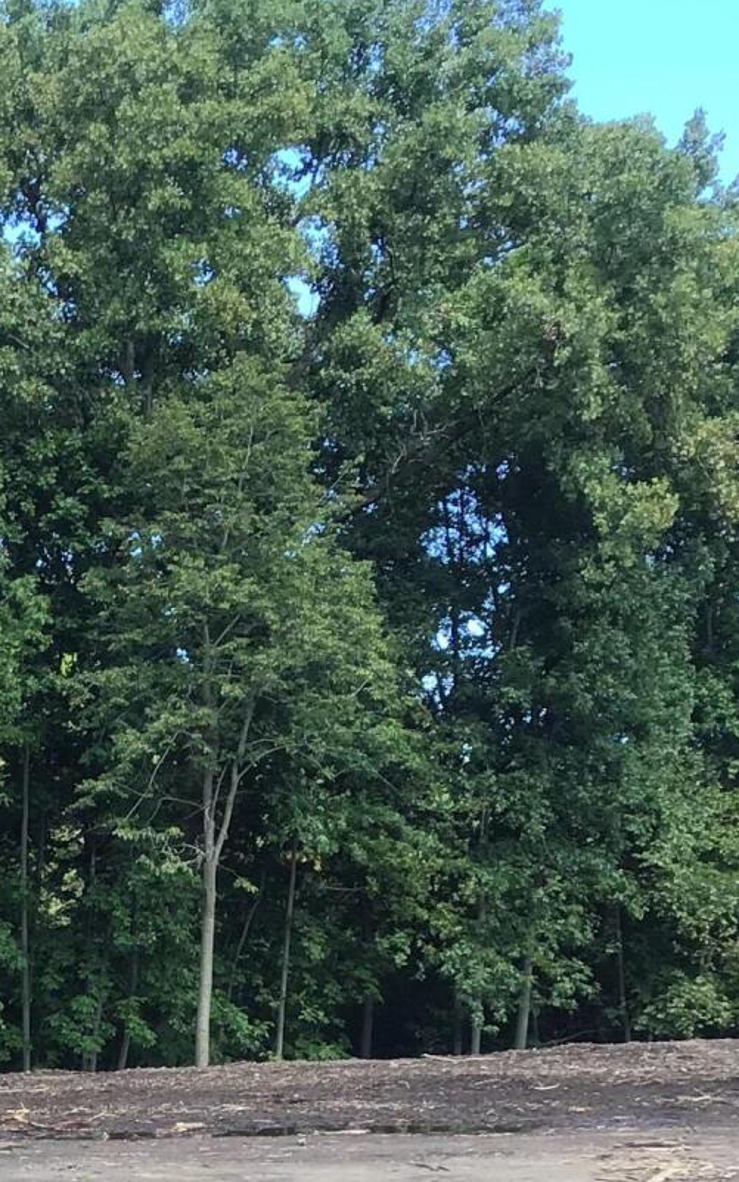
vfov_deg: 23.7
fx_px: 2641
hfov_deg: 15.1
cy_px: 1278
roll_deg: -0.1
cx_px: -274
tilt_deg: -8.3
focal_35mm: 82
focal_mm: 3.3
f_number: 2.4
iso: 25
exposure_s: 1/255
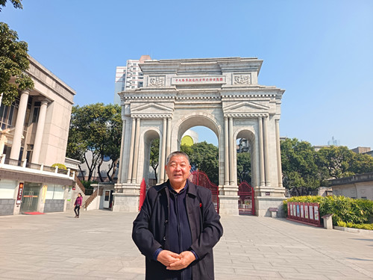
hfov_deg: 71.6
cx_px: 186
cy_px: 140
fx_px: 259
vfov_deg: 56.8
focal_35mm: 24
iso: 223
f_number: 1.75
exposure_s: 1/900
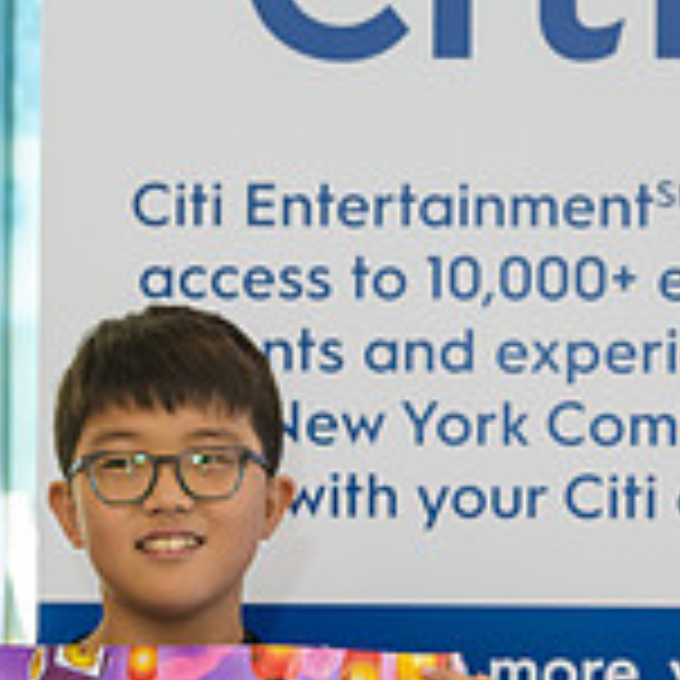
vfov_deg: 17.2
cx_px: 527
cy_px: 457
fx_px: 2245
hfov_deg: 17.1
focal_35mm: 101
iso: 800
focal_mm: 31
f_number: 3.2
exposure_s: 1/125
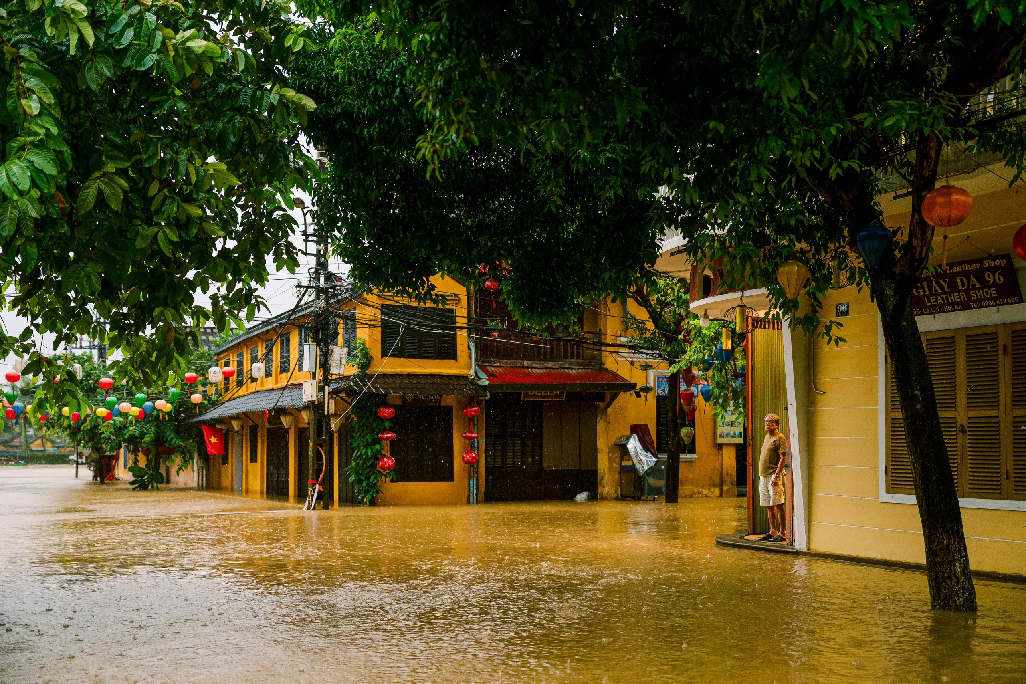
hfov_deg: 53.1
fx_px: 1026
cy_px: 342
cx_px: 513
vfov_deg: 36.9
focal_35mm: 36
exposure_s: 1/640
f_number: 2
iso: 2000
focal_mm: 36
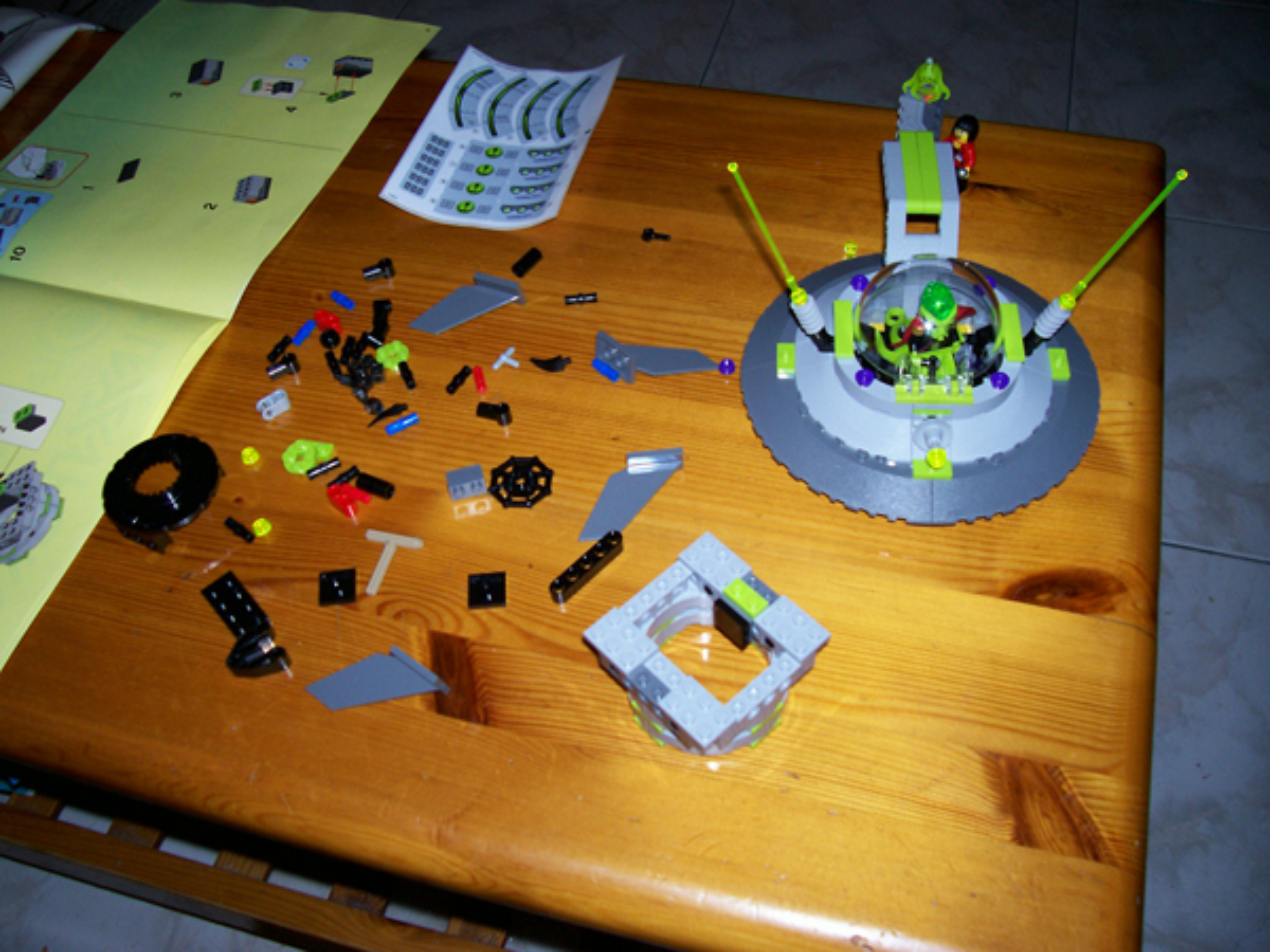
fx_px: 1247
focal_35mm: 34
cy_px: 476
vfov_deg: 41.8
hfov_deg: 54.0
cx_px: 635
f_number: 2.7
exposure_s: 1/64
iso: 80
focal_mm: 5.6
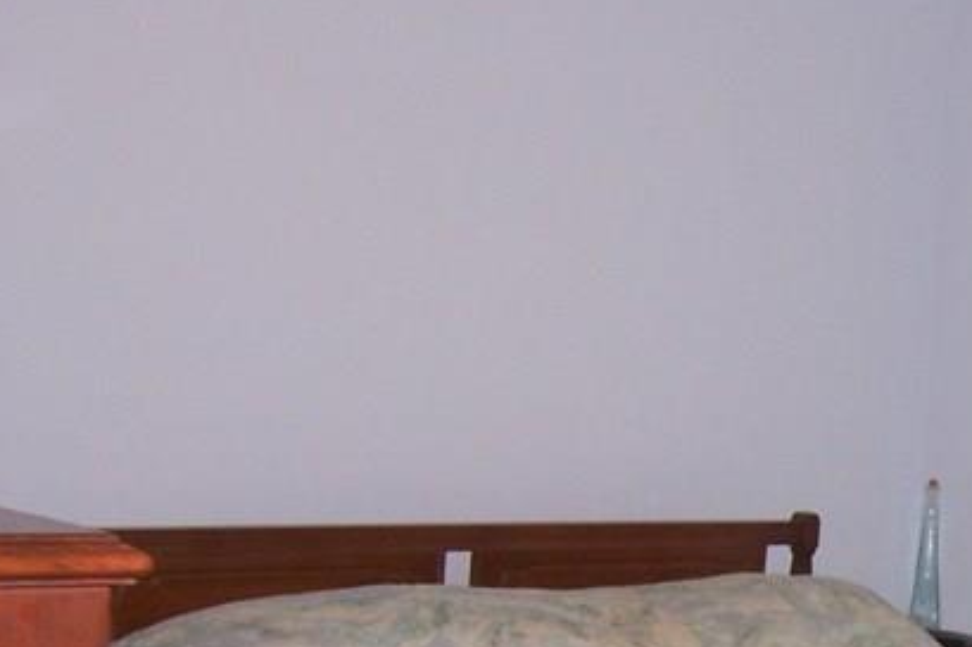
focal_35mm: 86
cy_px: 699
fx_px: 2320
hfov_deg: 22.7
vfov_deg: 15.5
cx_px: 967
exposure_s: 1/60
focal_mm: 5.5
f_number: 2.8
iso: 140
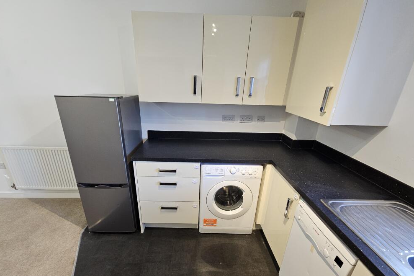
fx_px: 161
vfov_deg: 81.1
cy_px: 147
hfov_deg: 104.3
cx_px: 205
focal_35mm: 14
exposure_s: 1/50
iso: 400
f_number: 2.2
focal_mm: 2.2
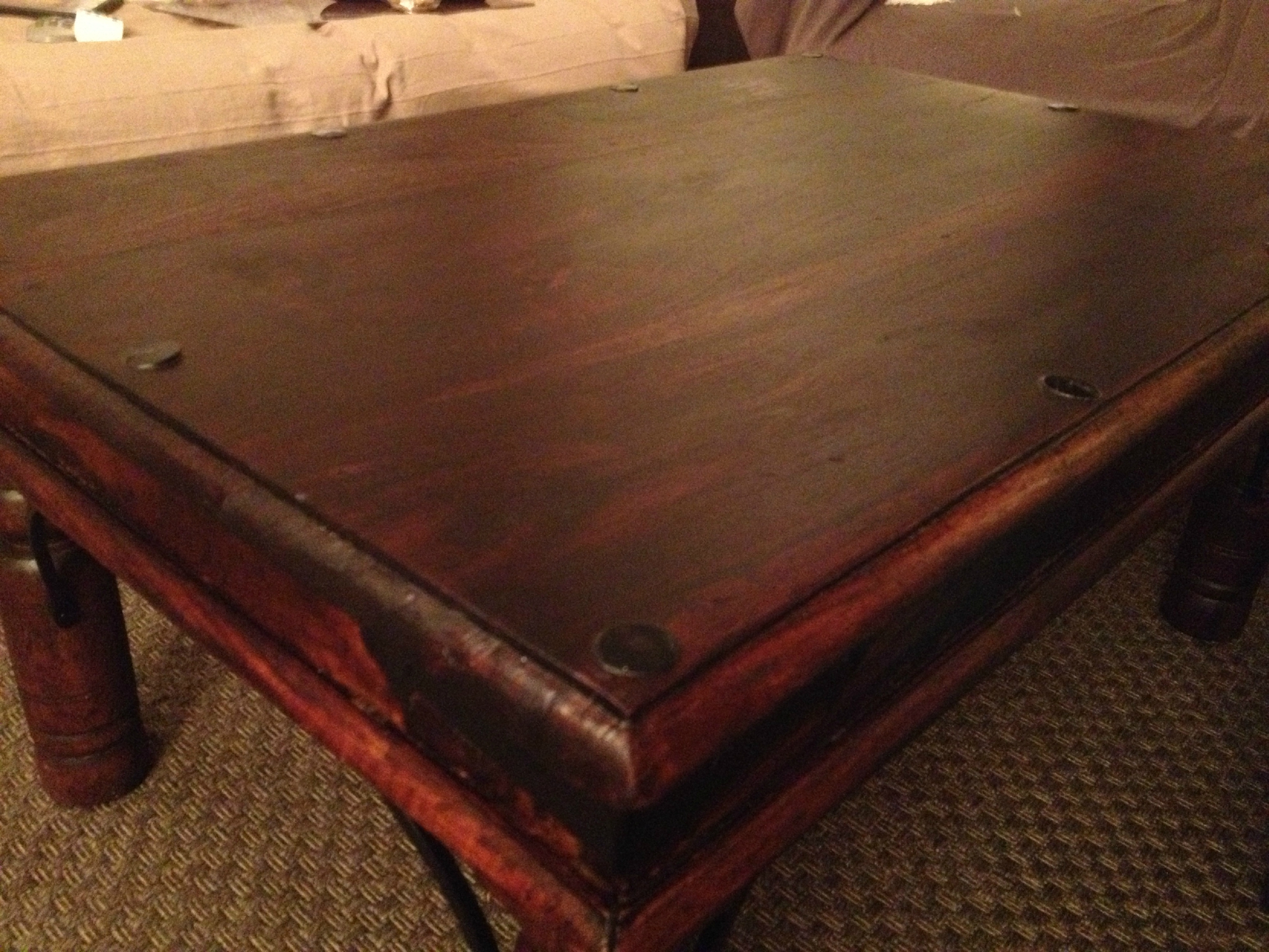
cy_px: 476
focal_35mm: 35
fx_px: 1283
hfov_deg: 52.6
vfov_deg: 40.7
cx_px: 634
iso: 800
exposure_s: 1/17
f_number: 2.4
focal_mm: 4.28
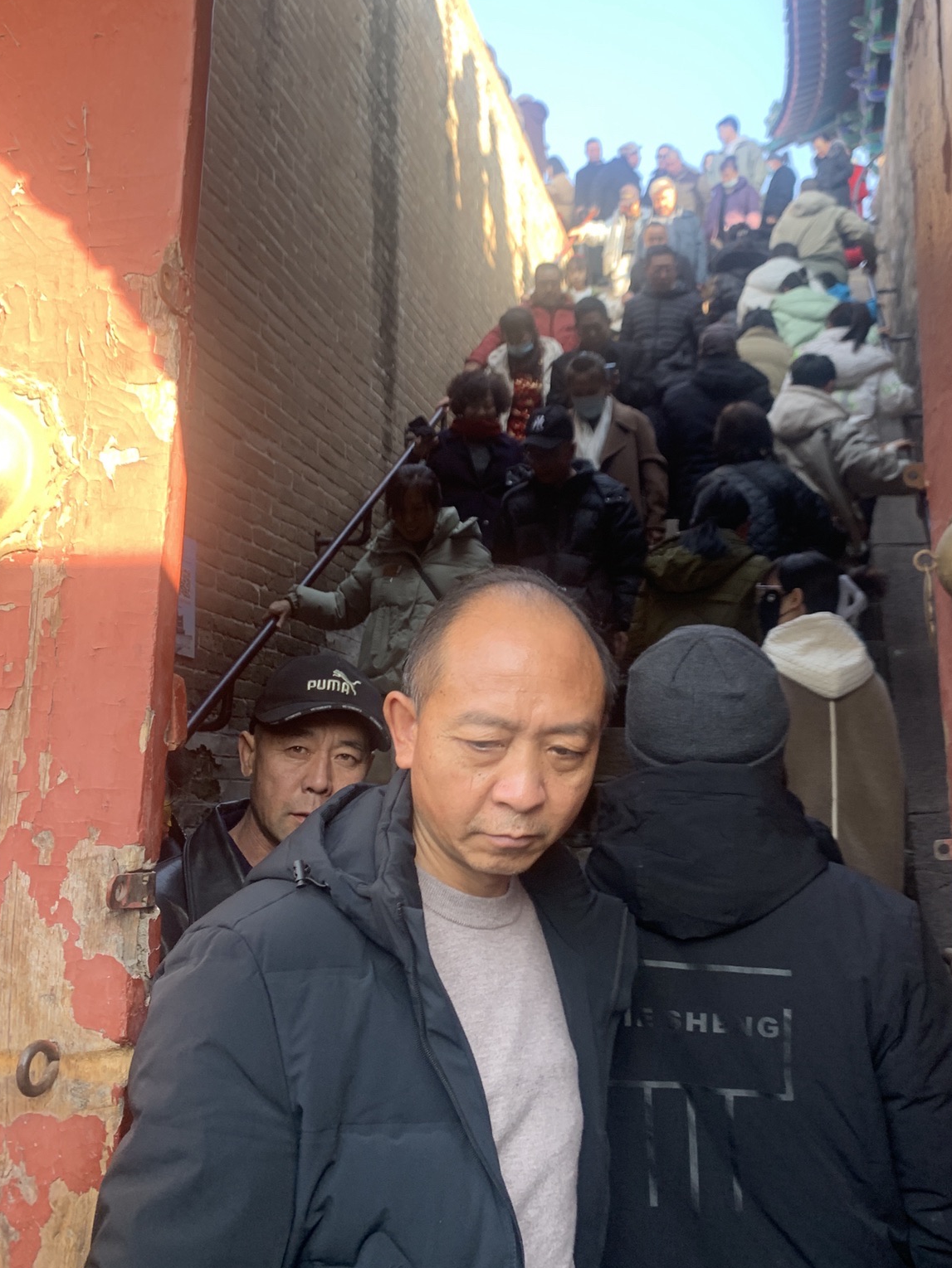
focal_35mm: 34
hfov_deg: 41.6
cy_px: 568
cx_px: 583
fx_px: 1247
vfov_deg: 53.9
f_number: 1.8
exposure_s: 1/122
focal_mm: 4.25
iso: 40
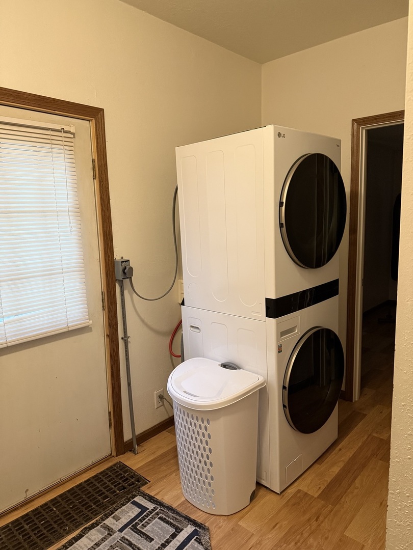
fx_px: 382
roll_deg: +0.6
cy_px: 275
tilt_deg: -9.3
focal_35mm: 24
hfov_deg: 56.8
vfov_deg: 71.6
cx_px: 206
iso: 400
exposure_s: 1/60
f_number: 1.78
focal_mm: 6.76
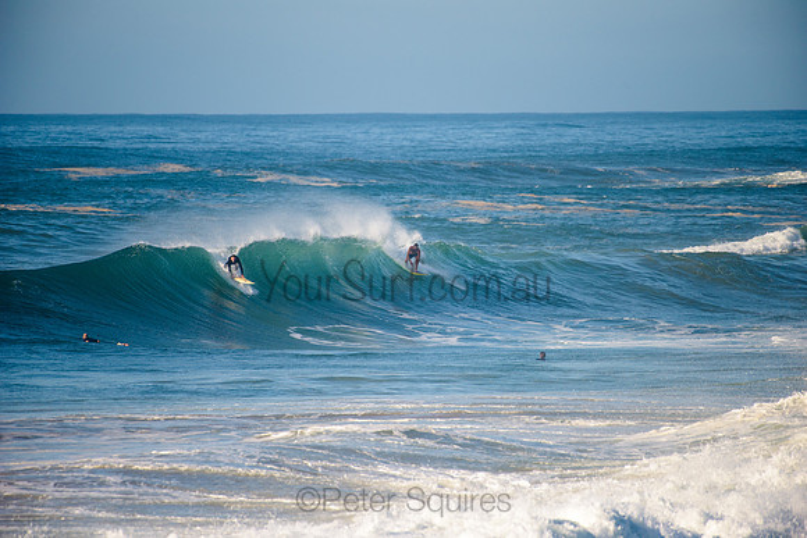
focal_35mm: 500
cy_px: 269
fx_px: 11210
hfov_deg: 4.1
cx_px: 404
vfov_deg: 2.8
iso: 140
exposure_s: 1/1600
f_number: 5.6
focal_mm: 500
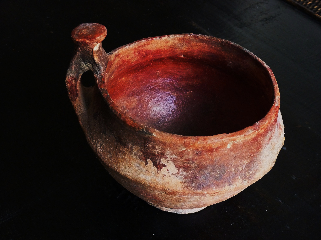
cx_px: 160
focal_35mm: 52
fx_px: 482
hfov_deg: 36.8
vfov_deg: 28.0
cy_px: 120
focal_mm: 8.5
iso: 400
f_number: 3.8
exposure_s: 1/25
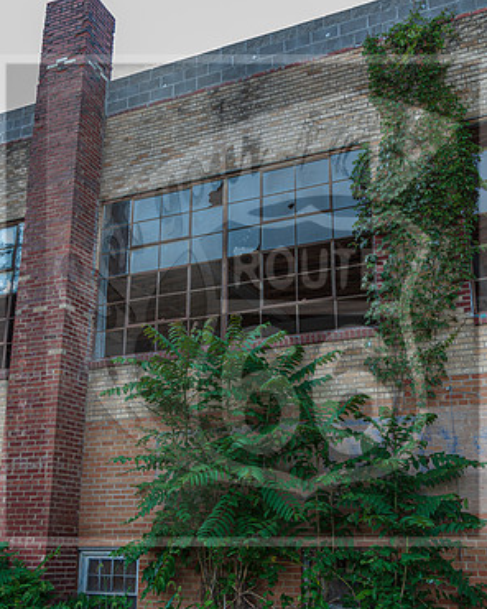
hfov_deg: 36.5
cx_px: 243
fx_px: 739
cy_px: 300
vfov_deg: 44.8
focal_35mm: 41
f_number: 5
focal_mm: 24
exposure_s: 1/100
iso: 100
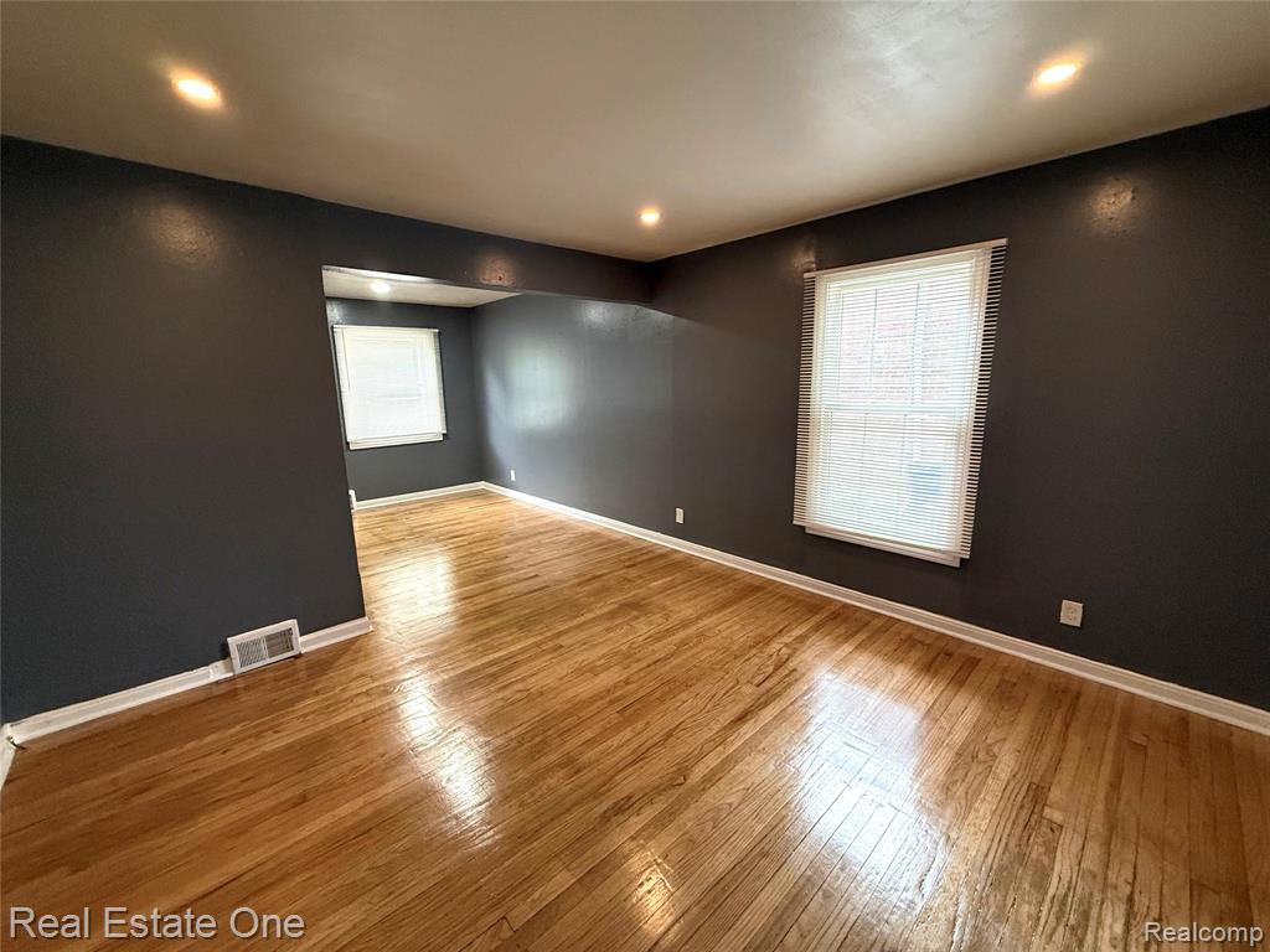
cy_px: 476
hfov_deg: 102.1
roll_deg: +1.2
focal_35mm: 14
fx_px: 514
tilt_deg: -10.4
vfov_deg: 85.7
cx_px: 635
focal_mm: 2.22
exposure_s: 1/99
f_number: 2.2
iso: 320
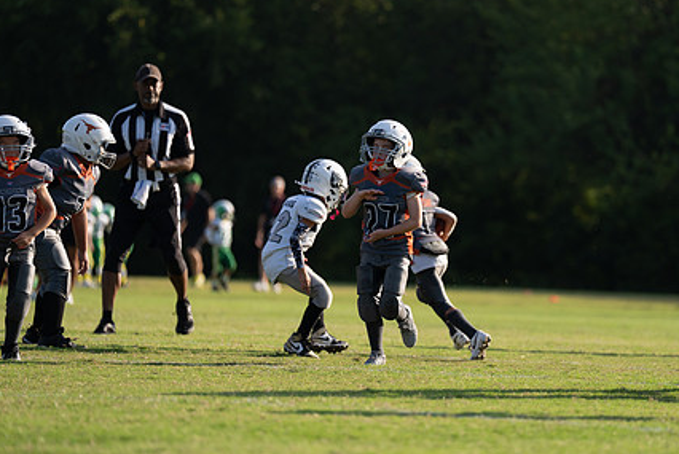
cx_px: 429
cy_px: 233
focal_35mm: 272
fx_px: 5135
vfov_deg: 5.1
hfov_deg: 7.6
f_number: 2.8
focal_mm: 200
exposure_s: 1/3200
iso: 320
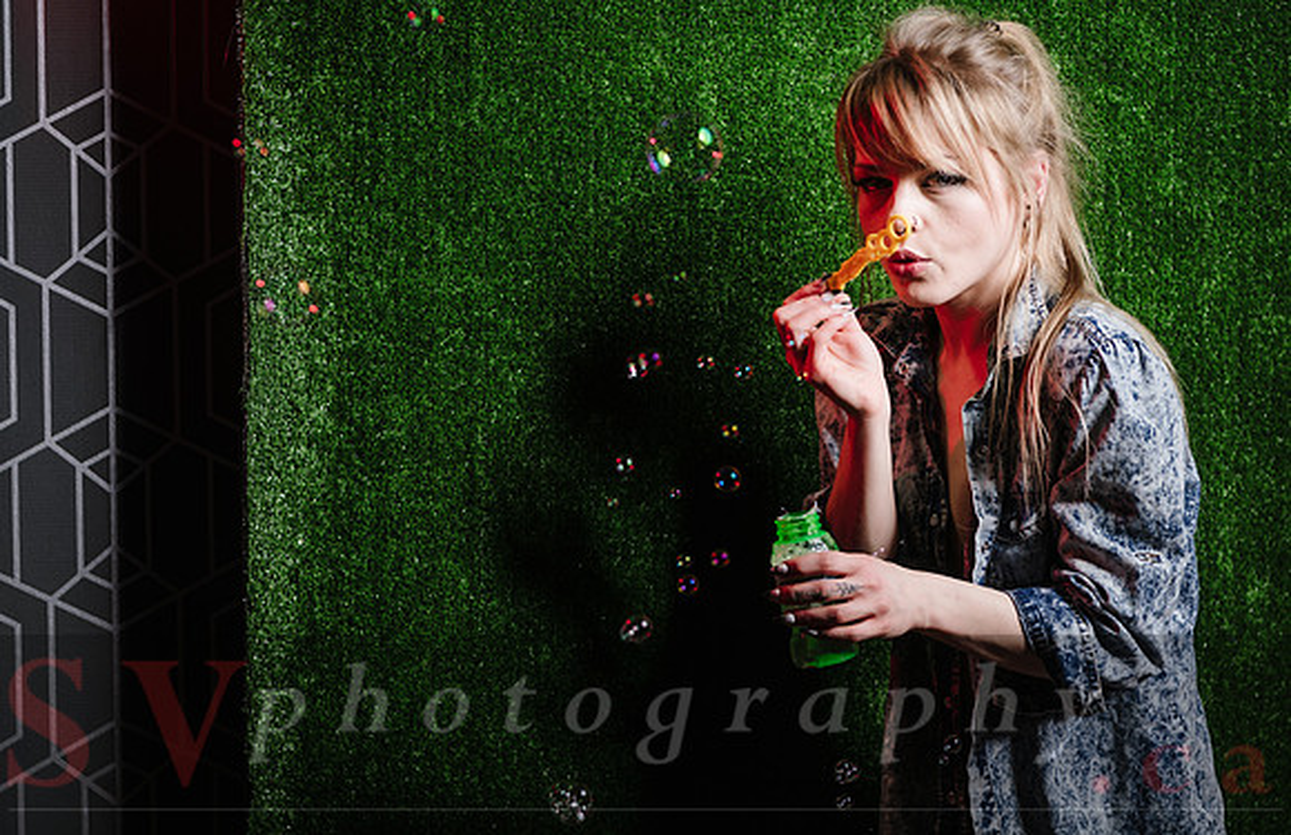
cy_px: 380
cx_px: 607
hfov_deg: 27.2
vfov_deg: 17.8
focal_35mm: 75
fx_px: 2667
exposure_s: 1/200
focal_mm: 70
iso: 64
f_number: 4.5
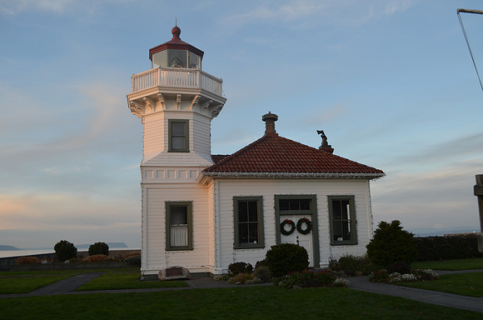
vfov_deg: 39.8
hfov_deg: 57.3
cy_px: 160
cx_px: 242
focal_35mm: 33
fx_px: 442
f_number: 5.6
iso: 250
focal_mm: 22
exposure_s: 1/125
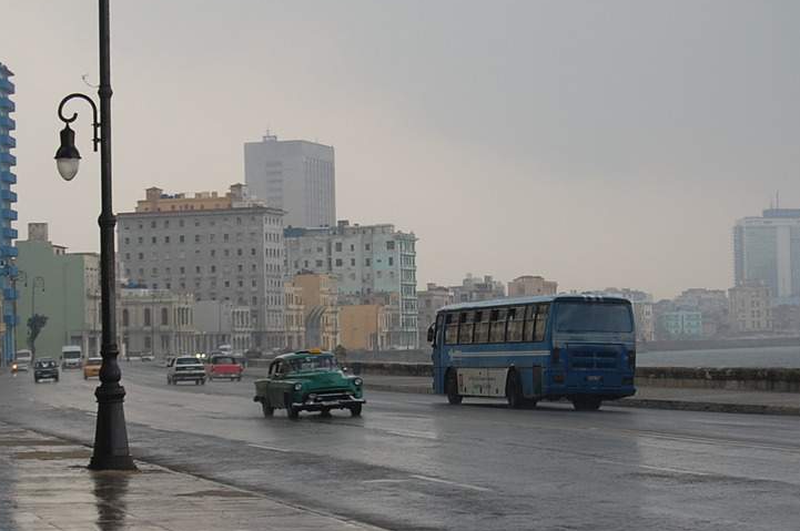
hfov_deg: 20.8
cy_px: 310
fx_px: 2175
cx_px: 408
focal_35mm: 98
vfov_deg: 13.9
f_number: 5.6
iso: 250
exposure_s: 1/125
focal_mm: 46
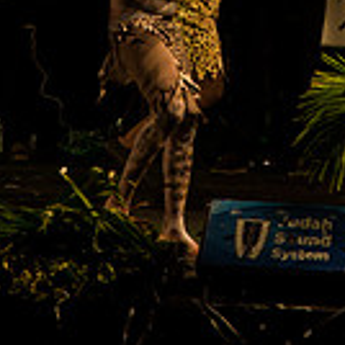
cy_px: -134
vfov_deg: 1.7
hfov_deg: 1.7
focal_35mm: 1033
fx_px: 11648
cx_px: 247
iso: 3200
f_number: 5.6
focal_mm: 280
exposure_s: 1/200
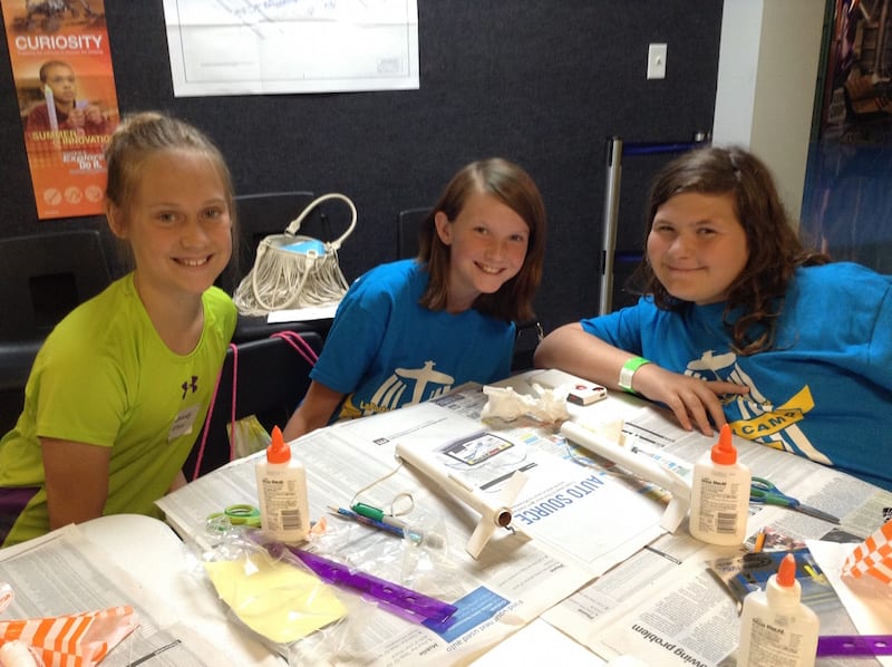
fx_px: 849
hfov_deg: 55.4
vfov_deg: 42.9
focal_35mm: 33
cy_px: 334
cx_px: 446
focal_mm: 3.3
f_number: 2.4
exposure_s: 1/24
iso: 100
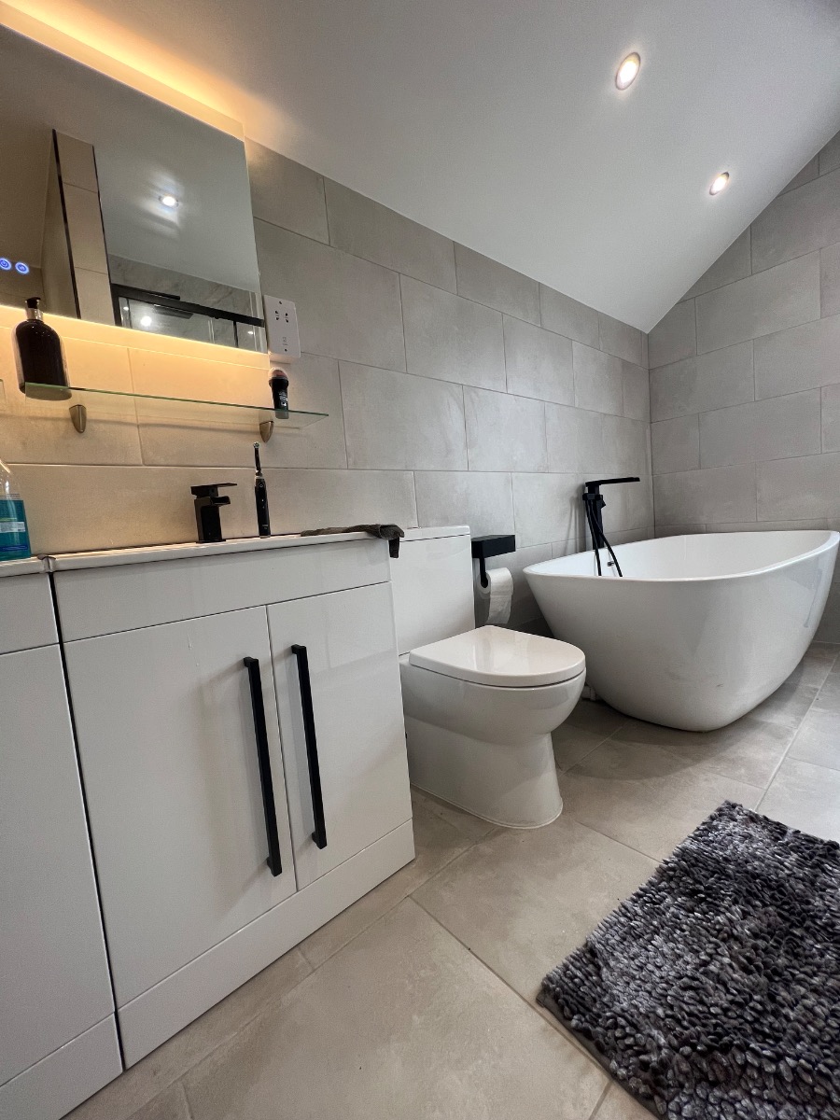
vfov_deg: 106.2
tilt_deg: -4.8
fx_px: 421
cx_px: 420
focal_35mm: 13
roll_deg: +4.7
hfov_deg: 89.9
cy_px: 560
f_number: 1.8
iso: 80
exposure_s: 1/100
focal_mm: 1.57
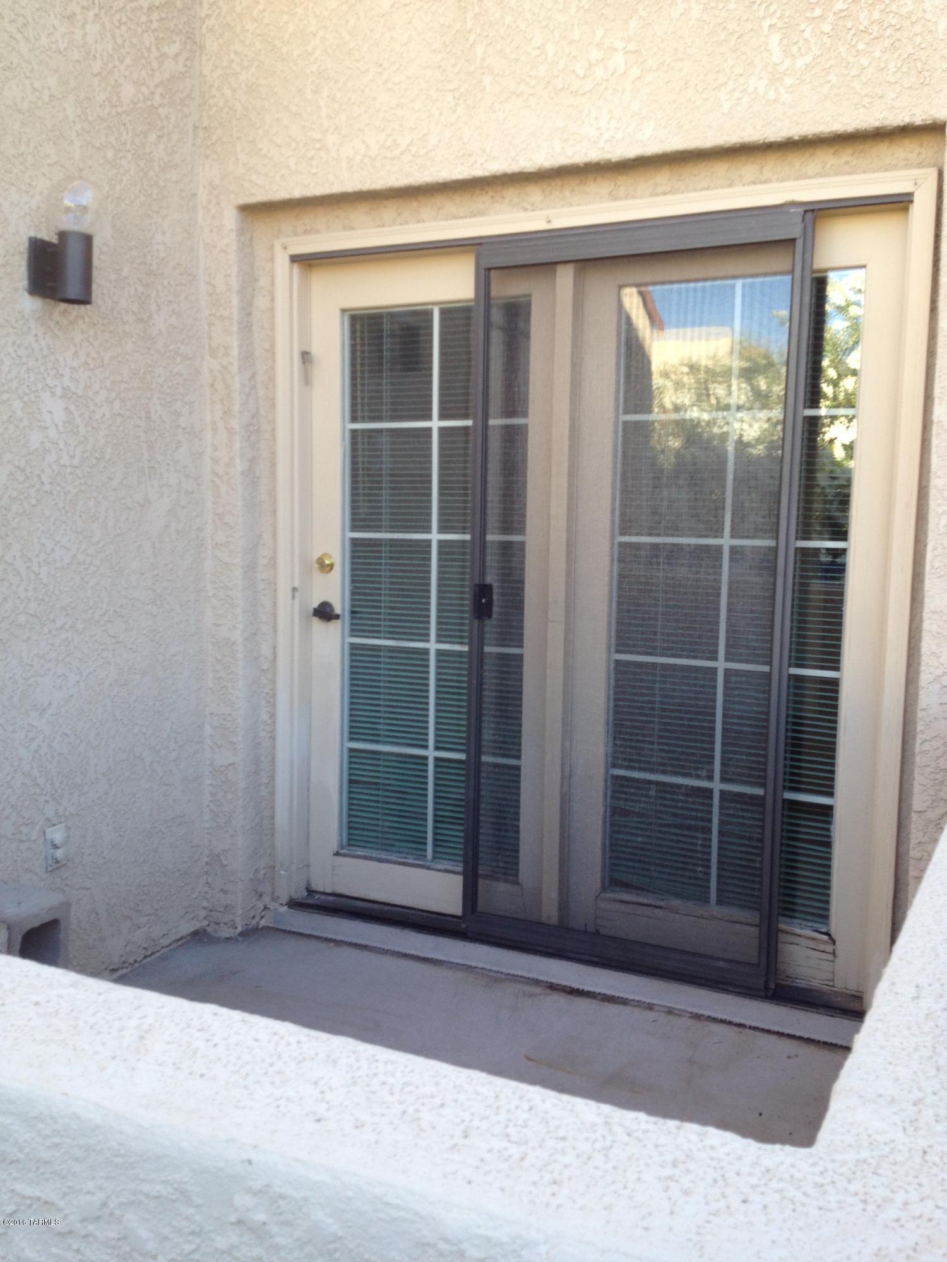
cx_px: 474
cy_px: 631
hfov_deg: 40.7
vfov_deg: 52.6
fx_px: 1277
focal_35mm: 35
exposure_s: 1/155
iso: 50
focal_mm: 4.28
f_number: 2.4
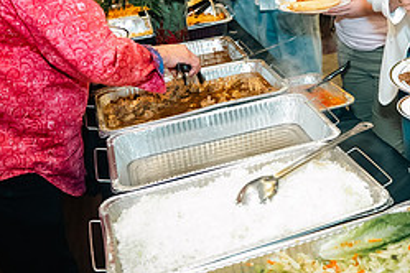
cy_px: 30
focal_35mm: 56
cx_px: 310
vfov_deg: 23.6
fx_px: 638
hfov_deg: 34.8
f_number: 2.8
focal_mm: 24
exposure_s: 1/100
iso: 1600
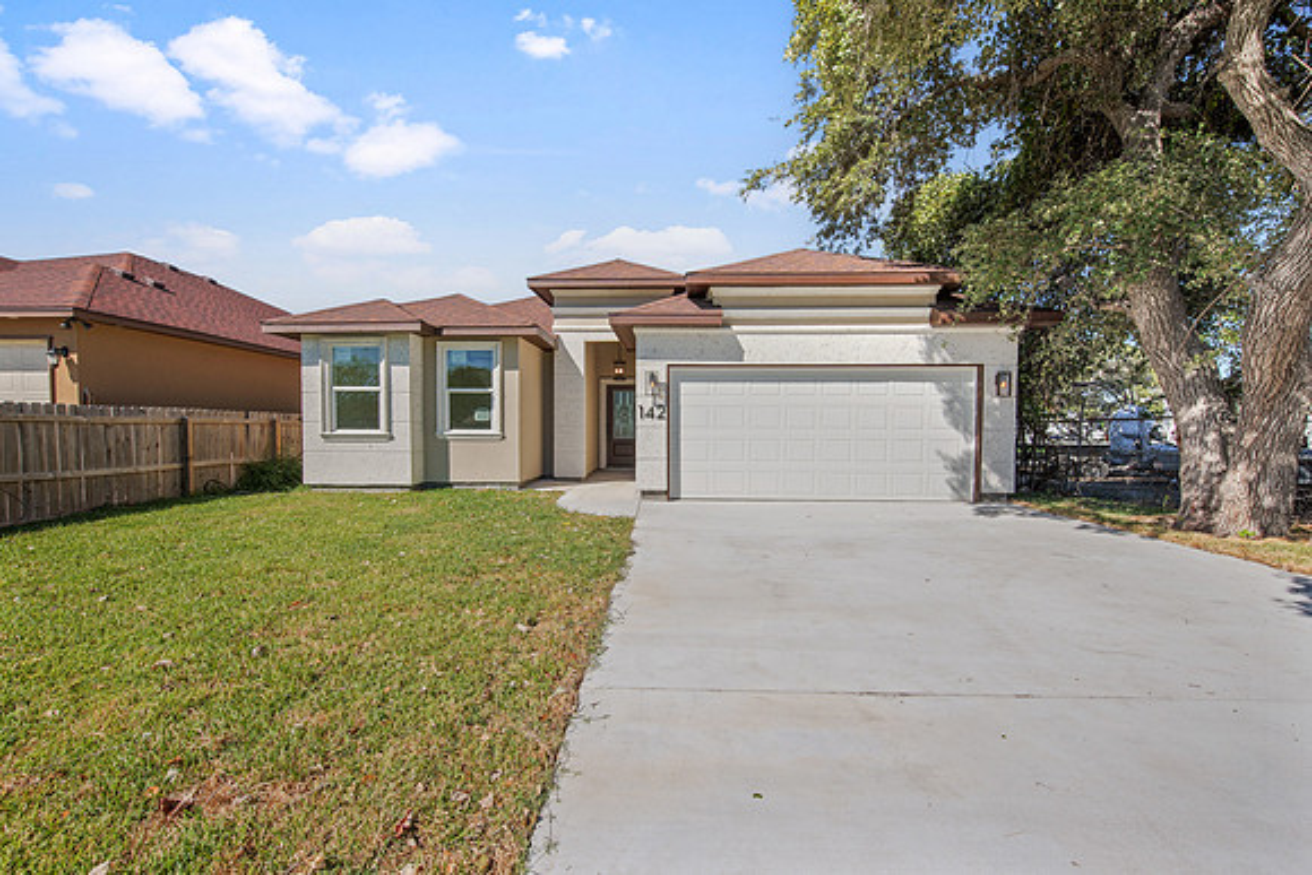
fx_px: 547
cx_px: 656
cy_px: 438
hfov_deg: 100.4
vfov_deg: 77.4
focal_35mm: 15
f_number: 13
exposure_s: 1/60
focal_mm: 15
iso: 100
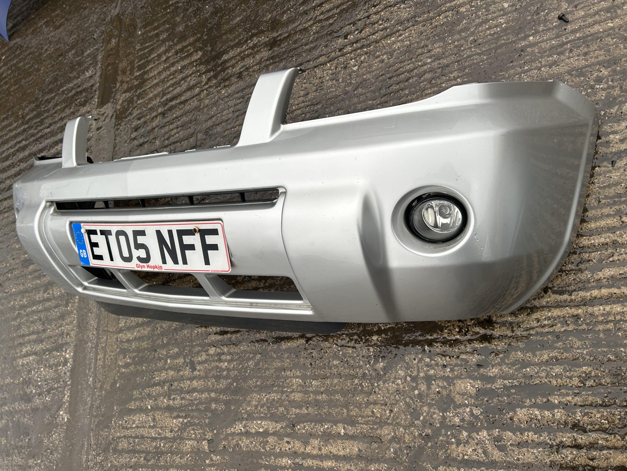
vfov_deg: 53.1
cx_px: 314
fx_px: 471
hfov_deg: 67.3
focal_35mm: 26
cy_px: 236
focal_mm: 5.7
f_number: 1.5
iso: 50
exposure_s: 1/349
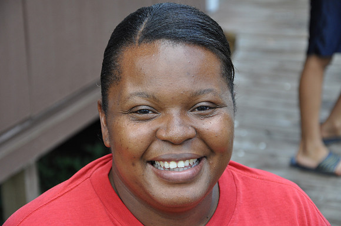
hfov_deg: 18.2
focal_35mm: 112
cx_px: 170
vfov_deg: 12.1
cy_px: 113
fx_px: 1064
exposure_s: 1/60
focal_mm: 75
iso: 400
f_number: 5.3
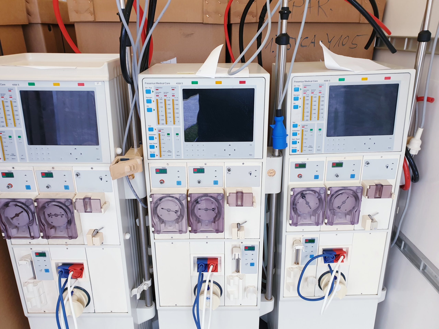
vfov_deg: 53.1
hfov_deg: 67.3
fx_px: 330
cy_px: 164
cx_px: 220
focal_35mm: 26
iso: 80
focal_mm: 4.3
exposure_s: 1/100
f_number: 2.4
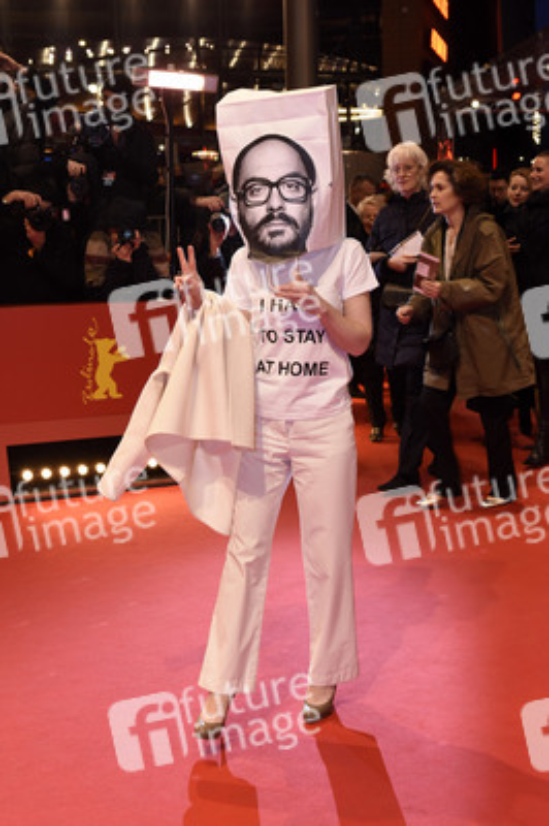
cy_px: 413
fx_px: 1100
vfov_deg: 41.1
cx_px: 274
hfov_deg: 28.0
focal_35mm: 48
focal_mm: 32
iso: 1250
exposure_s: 1/125
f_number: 5.6
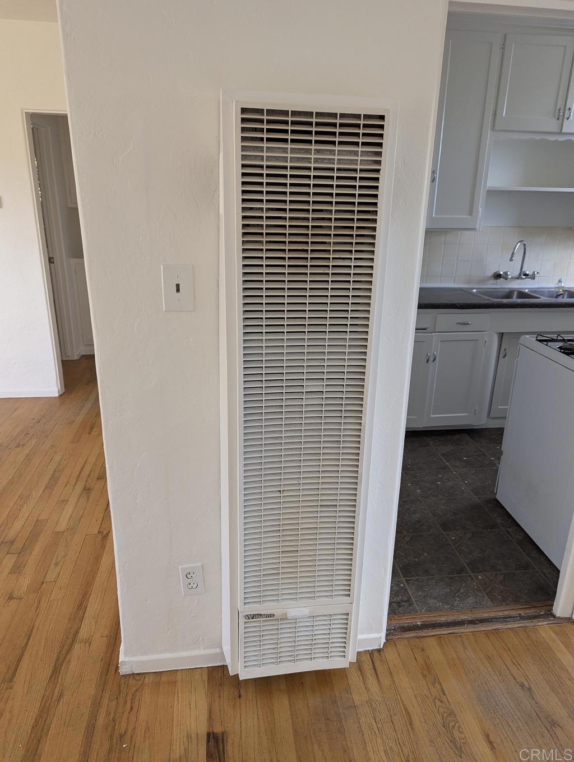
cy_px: 381
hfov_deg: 56.9
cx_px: 287
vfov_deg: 71.5
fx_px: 529
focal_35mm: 24
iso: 422
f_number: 1.85
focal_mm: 6.81
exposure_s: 1/497
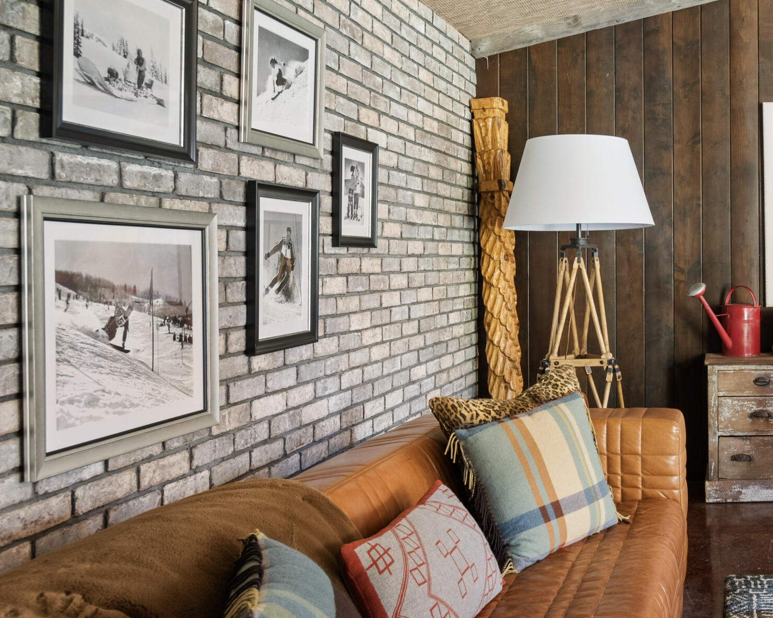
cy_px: 263
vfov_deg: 35.6
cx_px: 748
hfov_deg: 39.4
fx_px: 961
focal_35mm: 42
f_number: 7.1
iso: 800
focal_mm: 22
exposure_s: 1/1.67
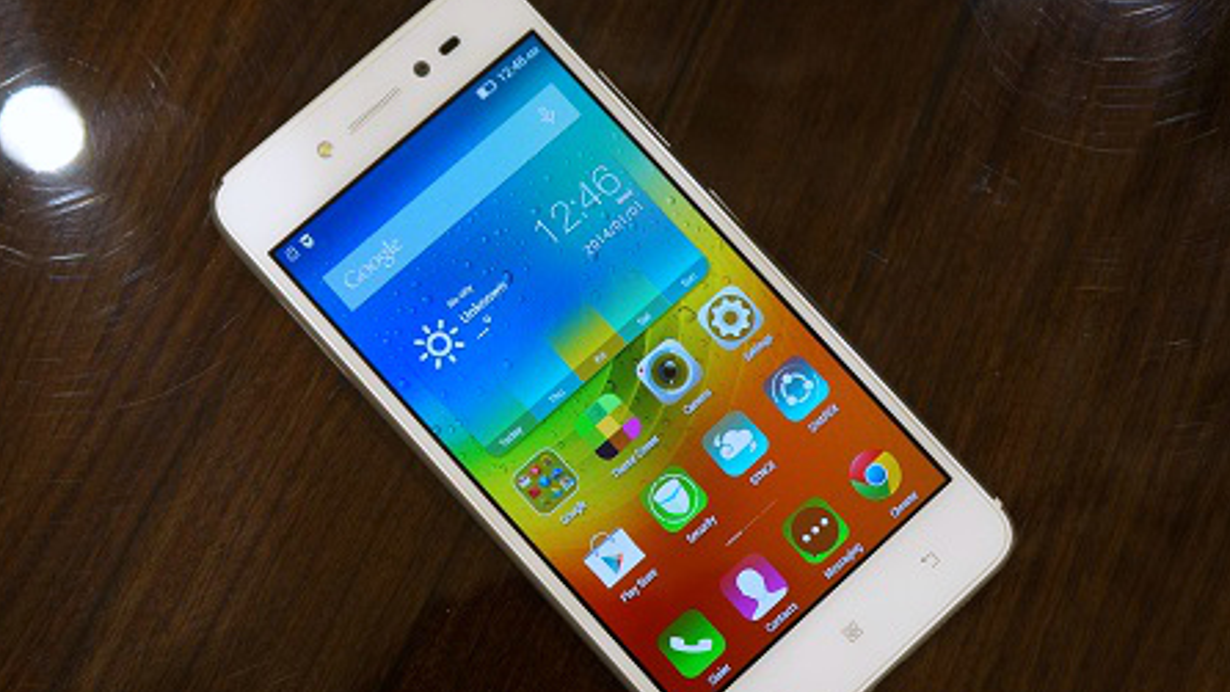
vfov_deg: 22.2
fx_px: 1761
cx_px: 579
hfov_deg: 38.5
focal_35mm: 54
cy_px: 378
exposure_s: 1/100
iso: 800
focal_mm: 32
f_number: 4
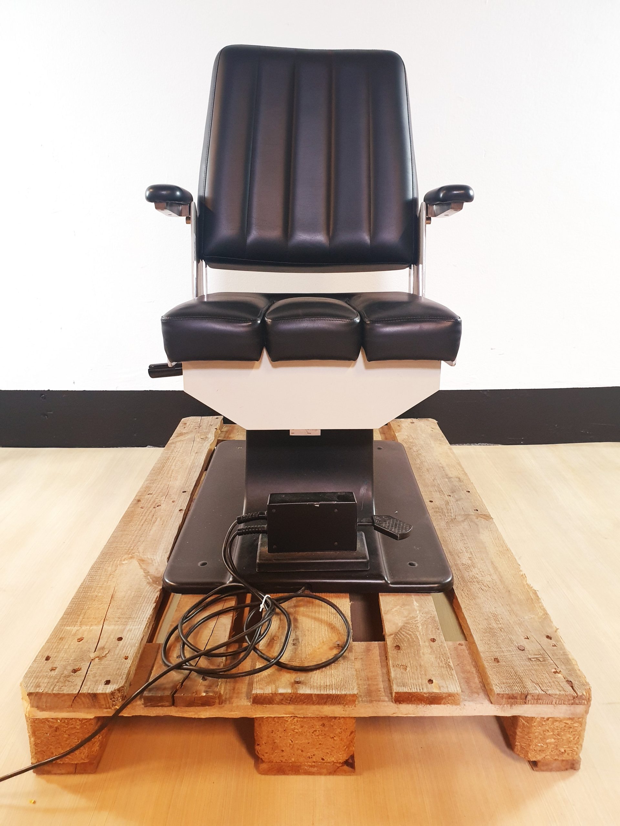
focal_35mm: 26
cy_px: 413
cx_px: 310
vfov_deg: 67.3
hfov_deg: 53.1
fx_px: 621
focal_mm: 4.3
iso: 250
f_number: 2.4
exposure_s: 1/50
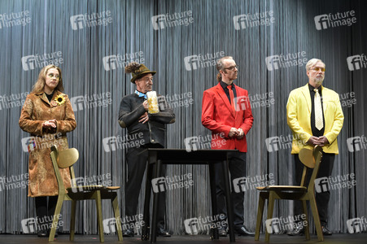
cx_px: 184
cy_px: 122
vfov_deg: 16.6
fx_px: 835
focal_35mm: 82
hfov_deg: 24.8
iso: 2500
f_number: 6.3
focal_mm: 82
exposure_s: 1/160
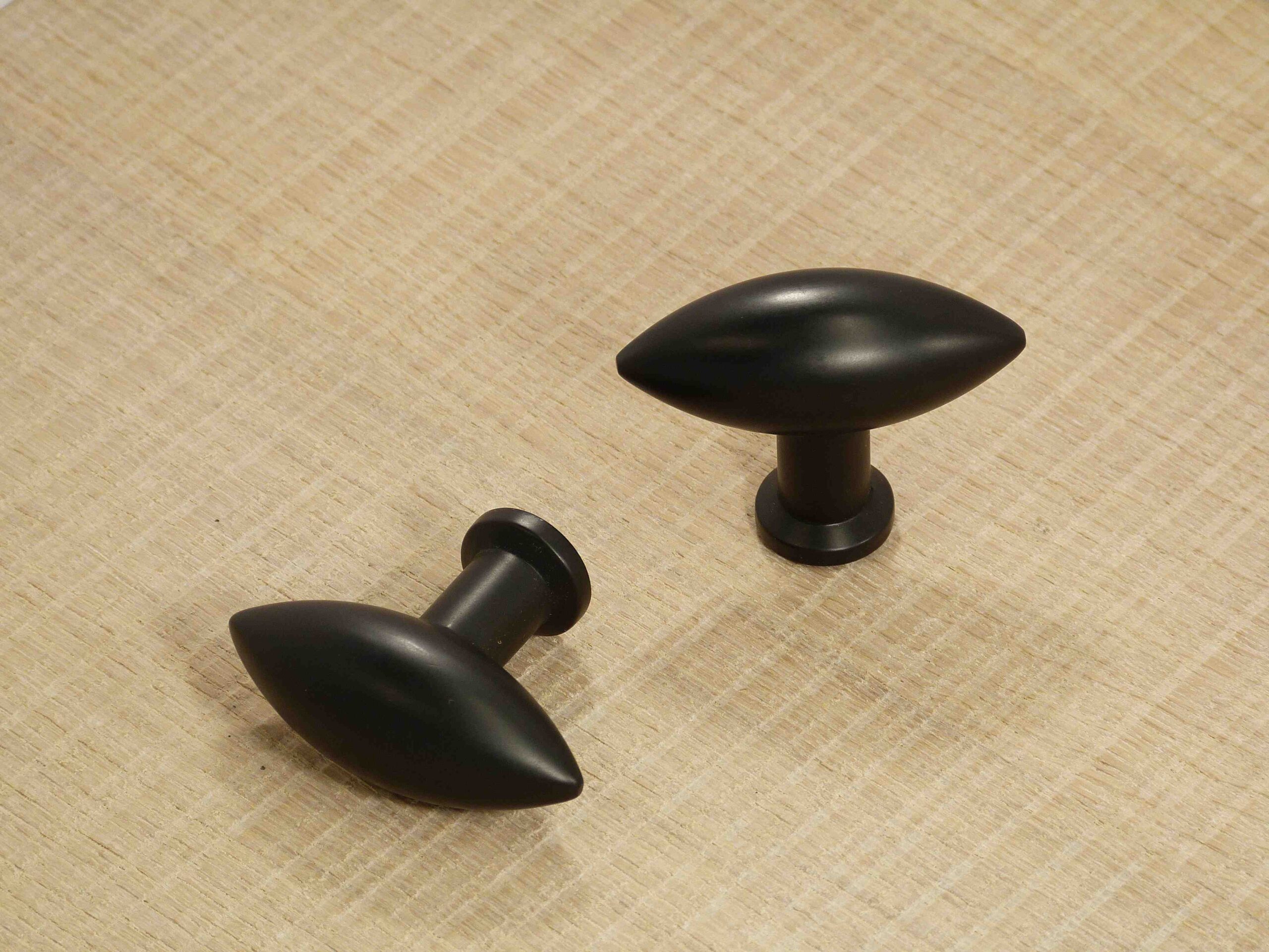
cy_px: 476
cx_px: 634
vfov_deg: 7.9
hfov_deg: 10.5
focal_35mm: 188
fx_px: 6892
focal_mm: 33.9
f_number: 3.8
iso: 125
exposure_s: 1/80
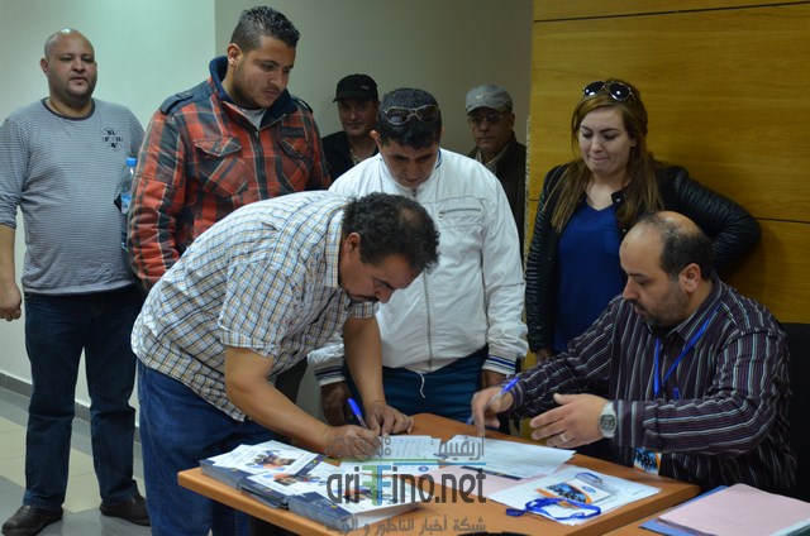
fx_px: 1179
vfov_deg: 25.6
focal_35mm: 52
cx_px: 405
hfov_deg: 37.9
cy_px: 268
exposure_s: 1/60
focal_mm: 35
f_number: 4.2
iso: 720
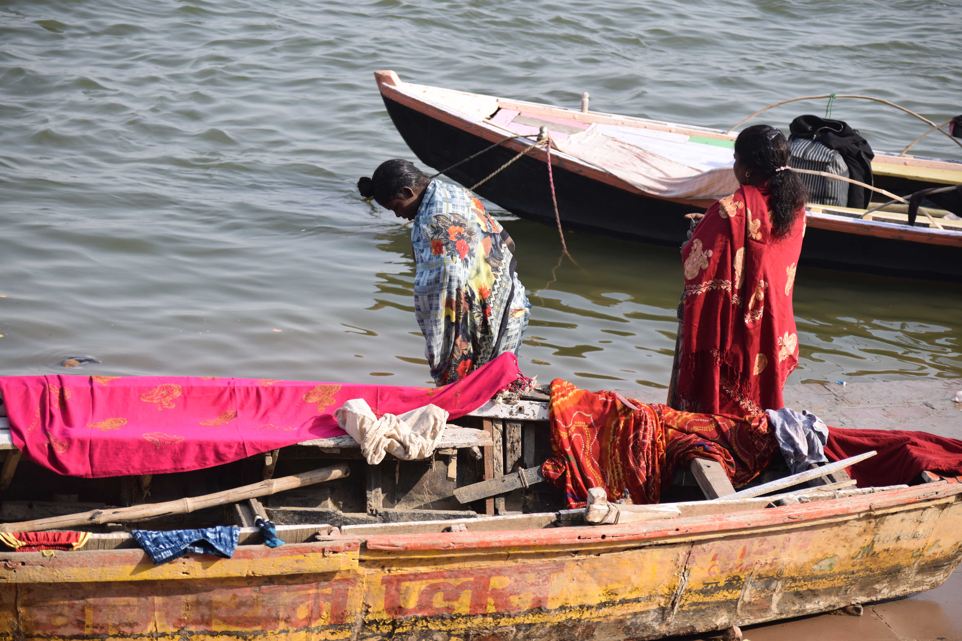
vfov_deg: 10.8
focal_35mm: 128
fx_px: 3407
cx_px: 481
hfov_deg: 16.1
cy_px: 320
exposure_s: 1/1250
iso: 400
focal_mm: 85
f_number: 5.6
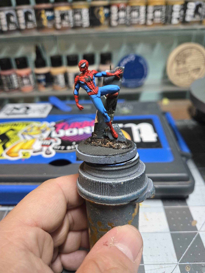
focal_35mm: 23
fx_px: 182
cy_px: 136
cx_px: 102
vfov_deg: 73.9
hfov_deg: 58.9
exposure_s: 1/120
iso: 1000
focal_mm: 5.4
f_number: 1.8
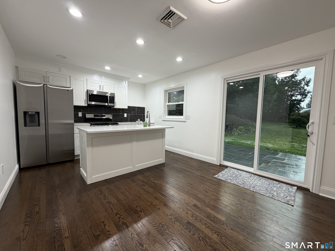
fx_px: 135
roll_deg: -1.1
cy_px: 126
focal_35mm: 14
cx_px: 168
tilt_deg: -3.6
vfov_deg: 85.7
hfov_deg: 102.1
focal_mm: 2.22
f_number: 2.2
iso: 200
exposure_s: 1/60
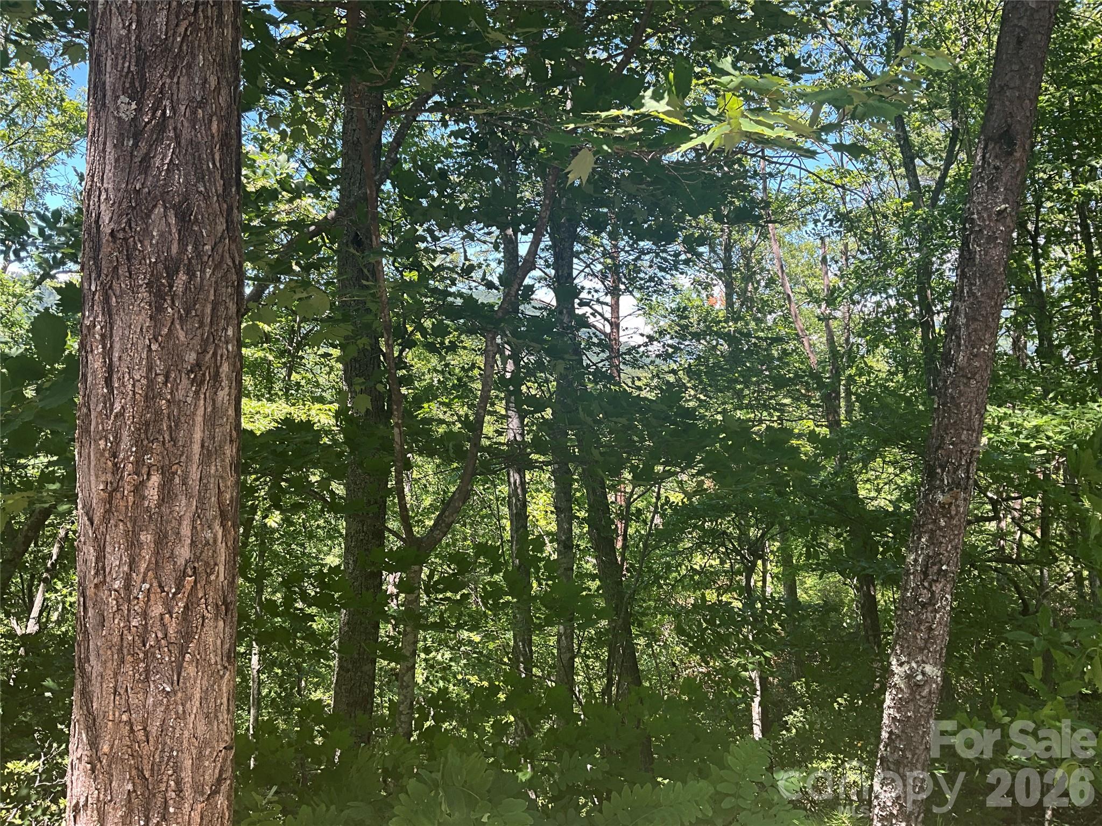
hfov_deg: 61.7
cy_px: 413
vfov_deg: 48.2
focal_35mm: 29
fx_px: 923
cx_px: 551
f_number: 1.8
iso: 20
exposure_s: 1/146
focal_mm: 3
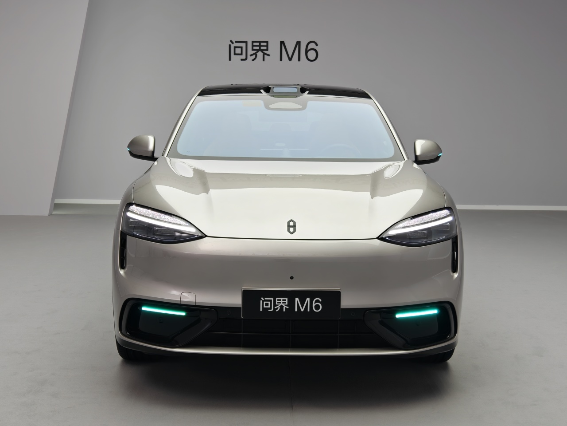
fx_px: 770
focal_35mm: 47
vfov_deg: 30.9
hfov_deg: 40.4
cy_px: 213
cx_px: 284
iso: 200
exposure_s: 1/100
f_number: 1.8
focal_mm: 8.67
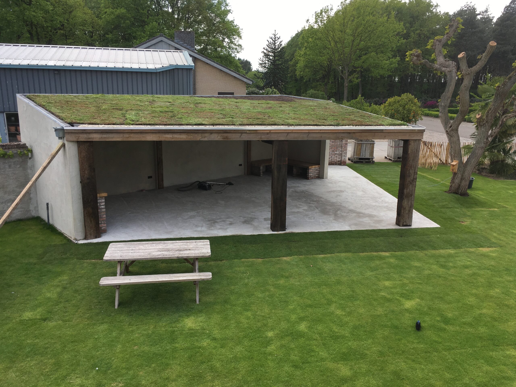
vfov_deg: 48.2
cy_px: 194
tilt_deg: -14.5
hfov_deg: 61.7
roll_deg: -1.1
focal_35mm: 29
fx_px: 432
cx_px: 258
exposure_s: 1/657
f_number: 2.2
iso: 25
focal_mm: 4.15
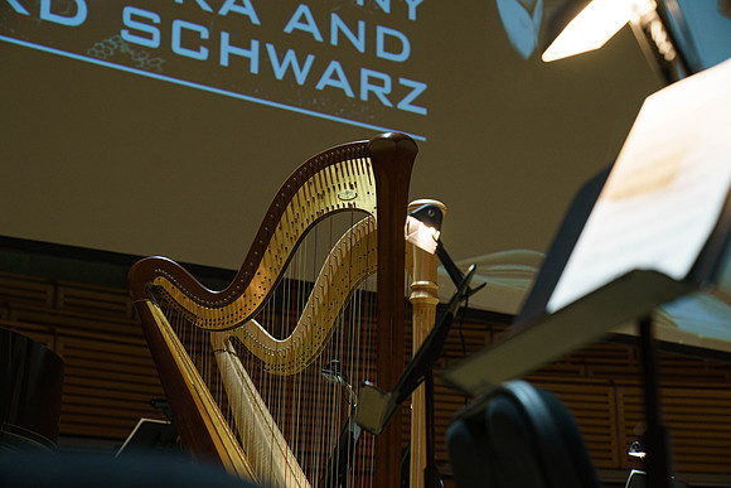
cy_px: 244
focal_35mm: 68
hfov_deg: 29.6
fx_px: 1381
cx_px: 366
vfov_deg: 20.0
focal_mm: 68
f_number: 4
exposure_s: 1/200
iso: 2500
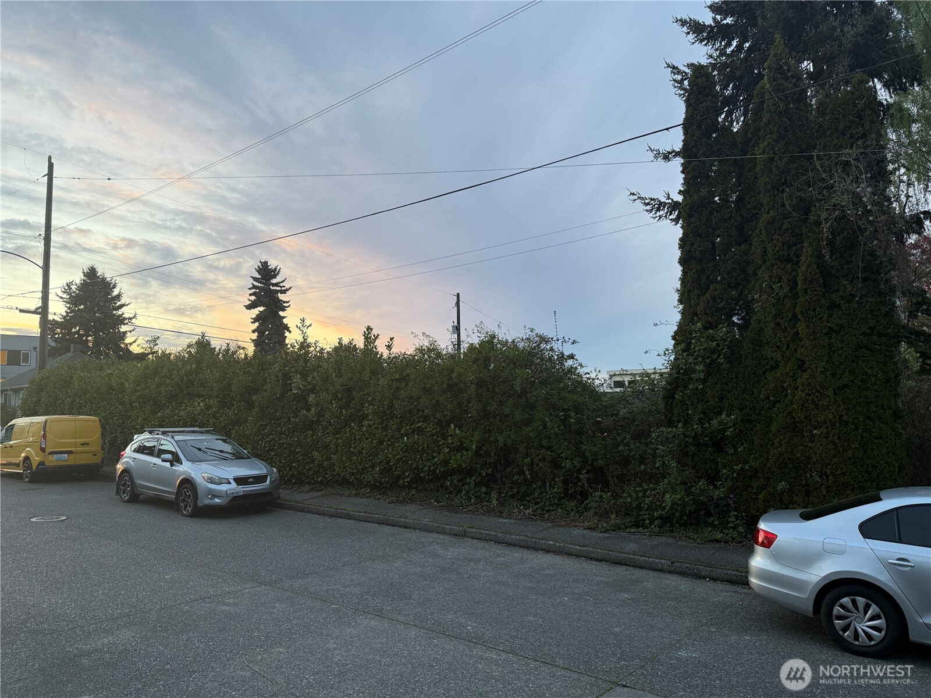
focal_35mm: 24
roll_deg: +1.1
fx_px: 645
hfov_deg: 71.6
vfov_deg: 56.8
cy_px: 349
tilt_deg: +5.0
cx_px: 466
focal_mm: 6.76
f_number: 1.78
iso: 125
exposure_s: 1/121
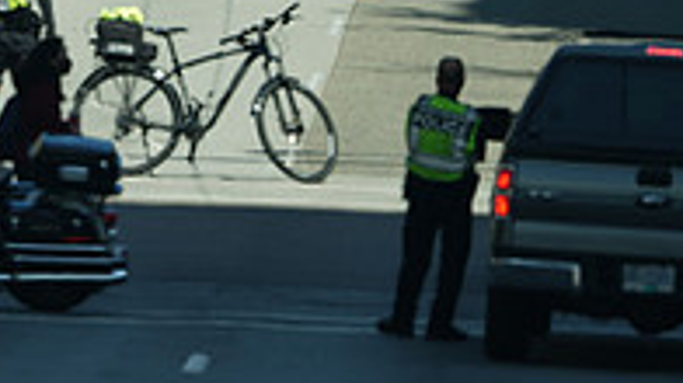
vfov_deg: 0.5
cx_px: 56
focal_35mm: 2602
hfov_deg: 0.8
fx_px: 47098
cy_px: -183
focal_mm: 840
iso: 80
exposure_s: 1/320
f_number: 6.3
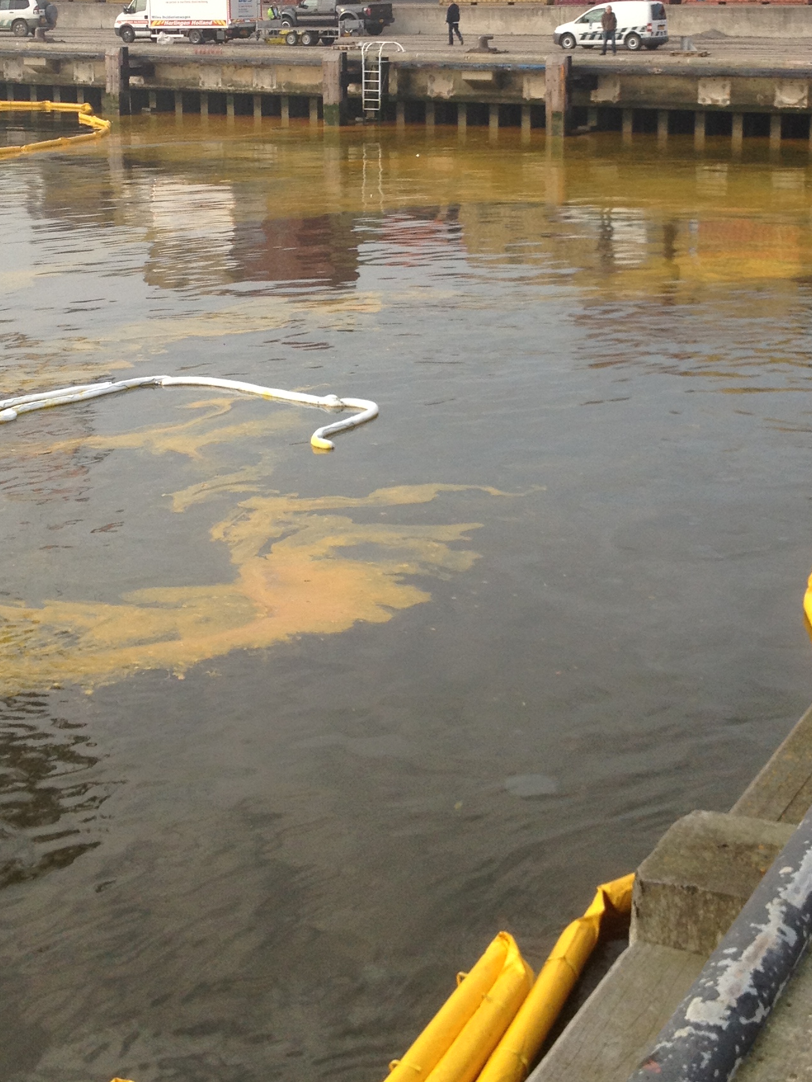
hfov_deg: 21.9
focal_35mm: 67
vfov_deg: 28.7
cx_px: 428
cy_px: 326
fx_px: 2095
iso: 64
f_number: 2.4
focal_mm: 4.28
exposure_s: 1/863
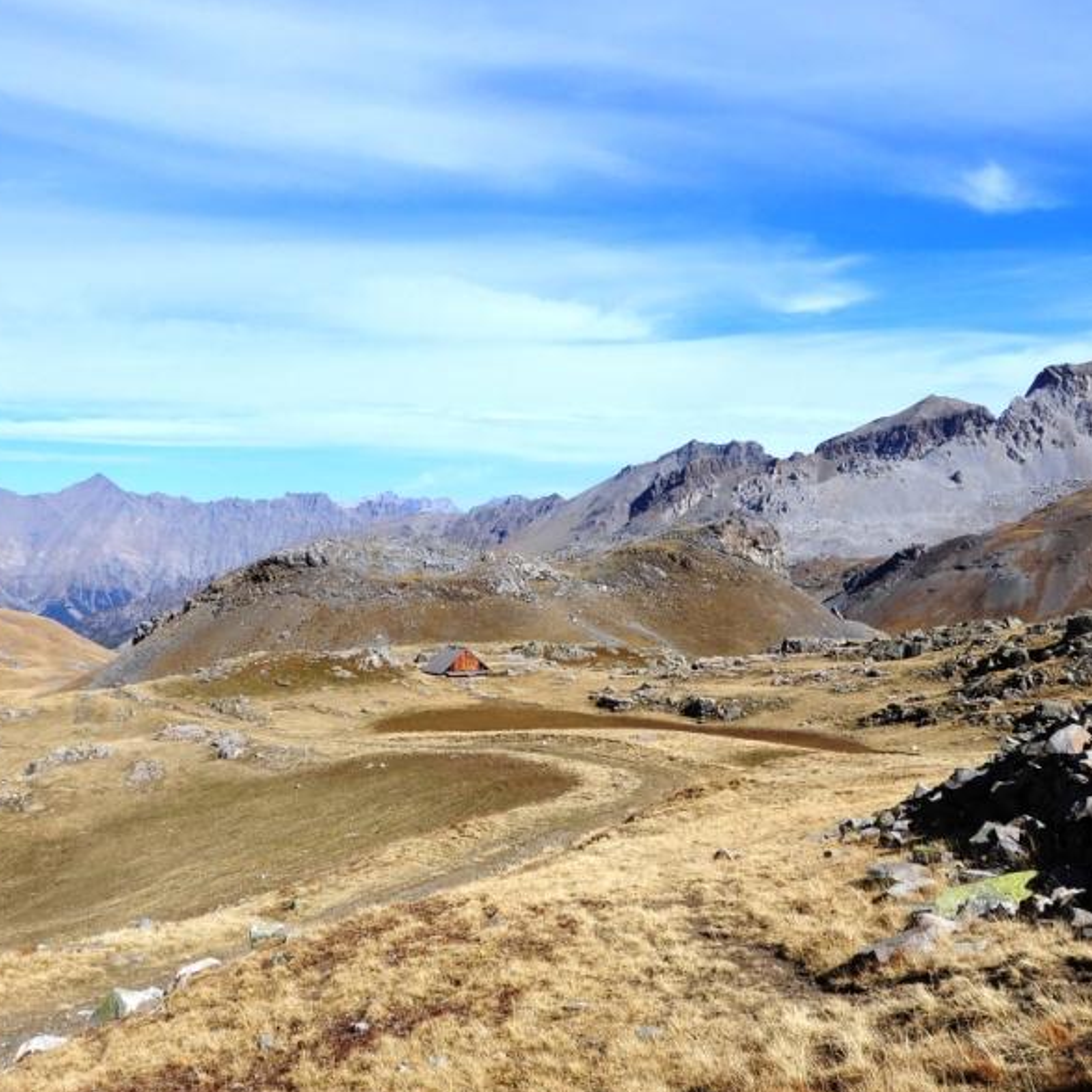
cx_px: 508
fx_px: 1321
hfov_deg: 44.9
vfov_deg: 44.9
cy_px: 551
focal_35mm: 37
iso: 80
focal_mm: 4.3
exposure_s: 1/1600
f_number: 3.4
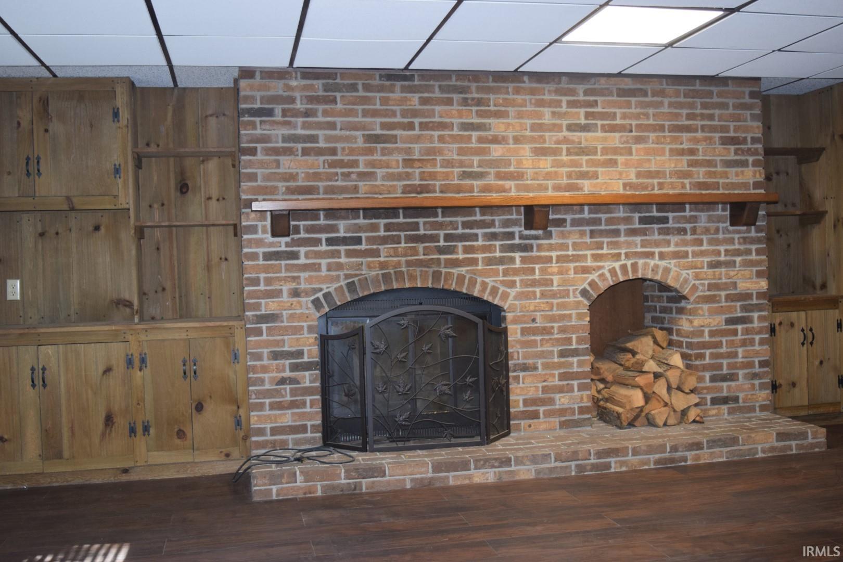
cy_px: 281
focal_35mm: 38
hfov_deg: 51.3
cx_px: 422
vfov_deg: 35.5
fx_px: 878
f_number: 4.5
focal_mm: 25
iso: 800
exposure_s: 1/80
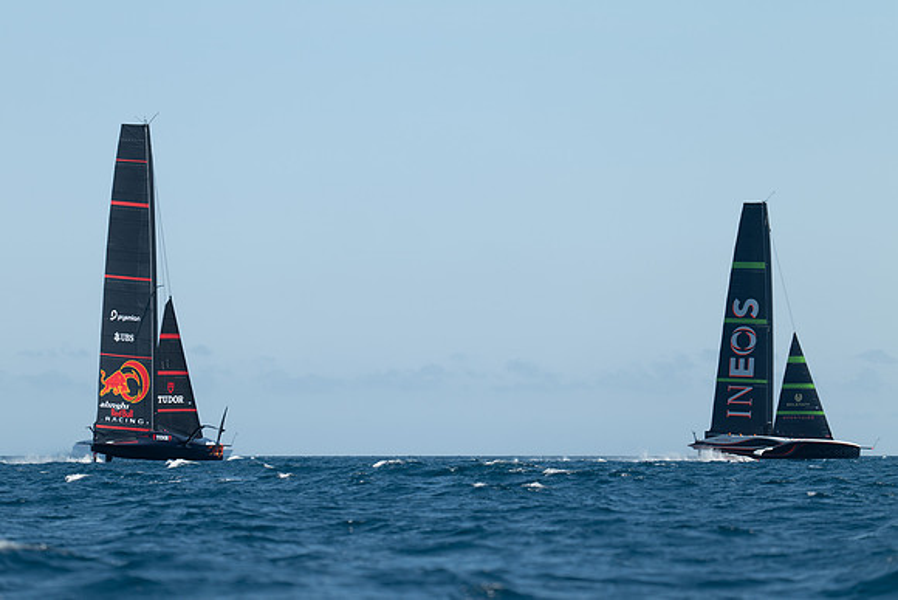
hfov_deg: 9.3
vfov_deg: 6.2
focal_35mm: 222
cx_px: 424
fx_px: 5535
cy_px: 309
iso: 100
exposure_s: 1/1600
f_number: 3.5
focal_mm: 200
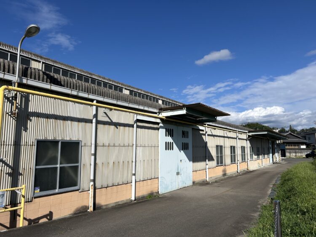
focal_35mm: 26
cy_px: 118
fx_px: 237
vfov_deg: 53.1
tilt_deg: +7.5
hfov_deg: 67.3
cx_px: 158
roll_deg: +0.3
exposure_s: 1/8000
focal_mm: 5.7
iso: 50
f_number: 1.5
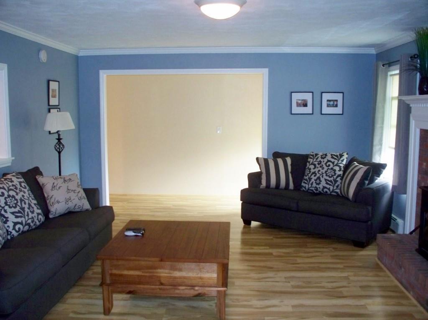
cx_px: 214
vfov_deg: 39.6
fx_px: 445
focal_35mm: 36
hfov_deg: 51.4
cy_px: 160
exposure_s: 1/40
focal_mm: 7.54
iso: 200
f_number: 2.8
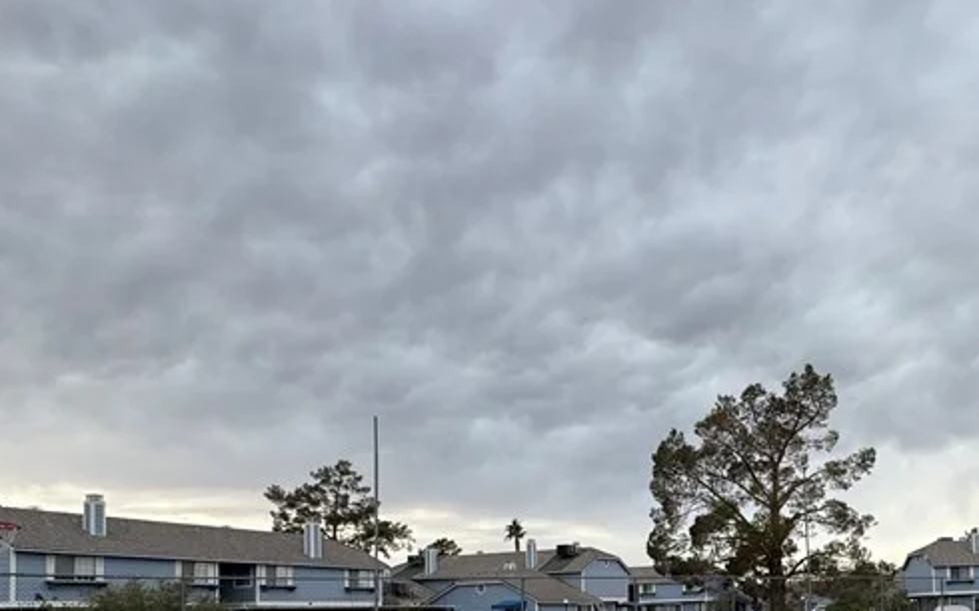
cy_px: 573
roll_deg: +1.1
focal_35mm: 31
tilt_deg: +3.4
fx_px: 827
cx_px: 783
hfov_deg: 56.8
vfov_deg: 37.4
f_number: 2.2
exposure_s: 1/561
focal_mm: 2.22
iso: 40
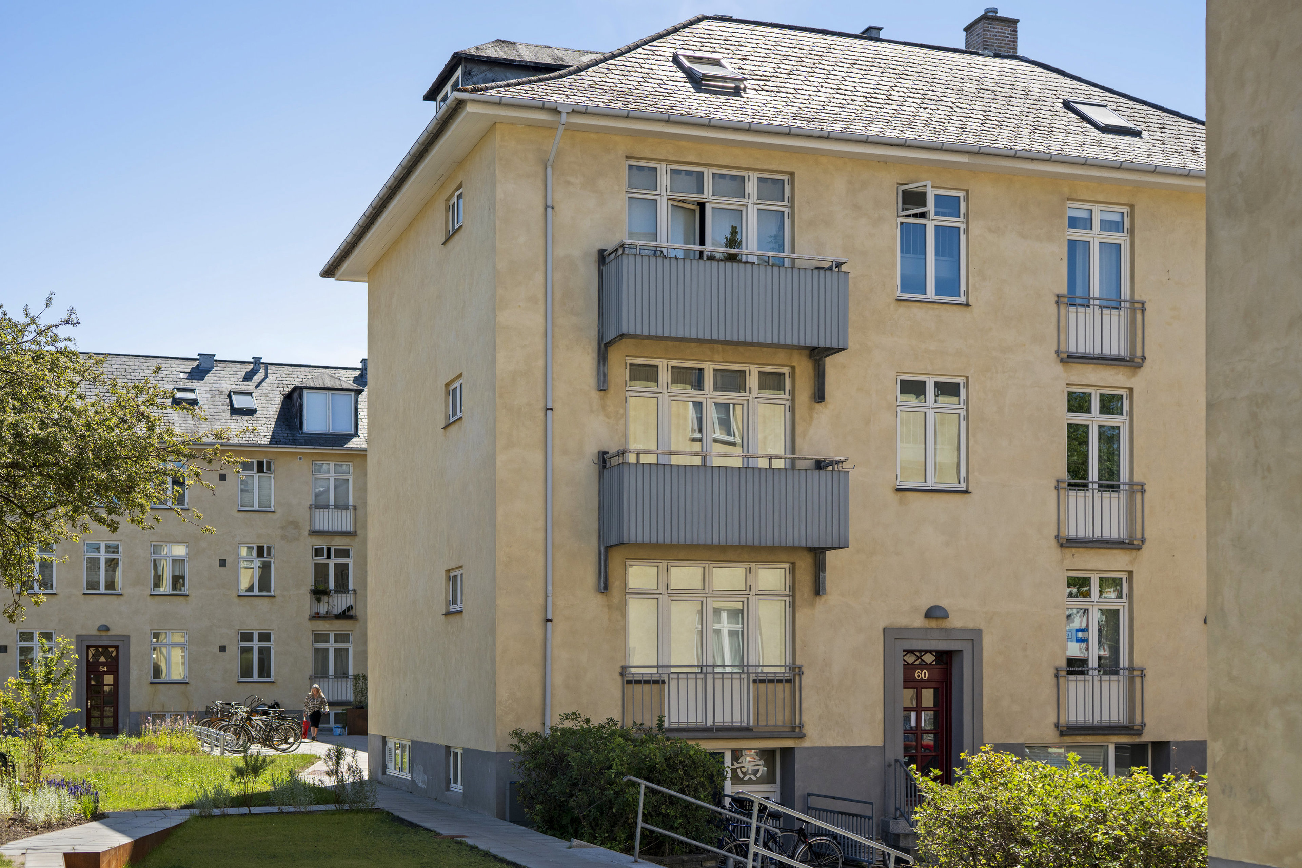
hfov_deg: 39.6
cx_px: 651
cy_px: 434
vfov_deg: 27.0
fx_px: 1808
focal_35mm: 50
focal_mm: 50
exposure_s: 1/4000
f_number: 3.2
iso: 400
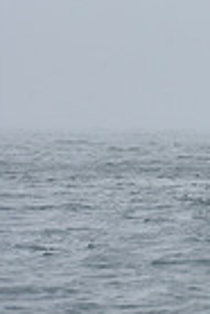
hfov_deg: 1.6
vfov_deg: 2.5
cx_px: 653
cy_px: 42
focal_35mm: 834
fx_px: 7279
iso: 250
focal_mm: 200
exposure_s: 1/800
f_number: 11
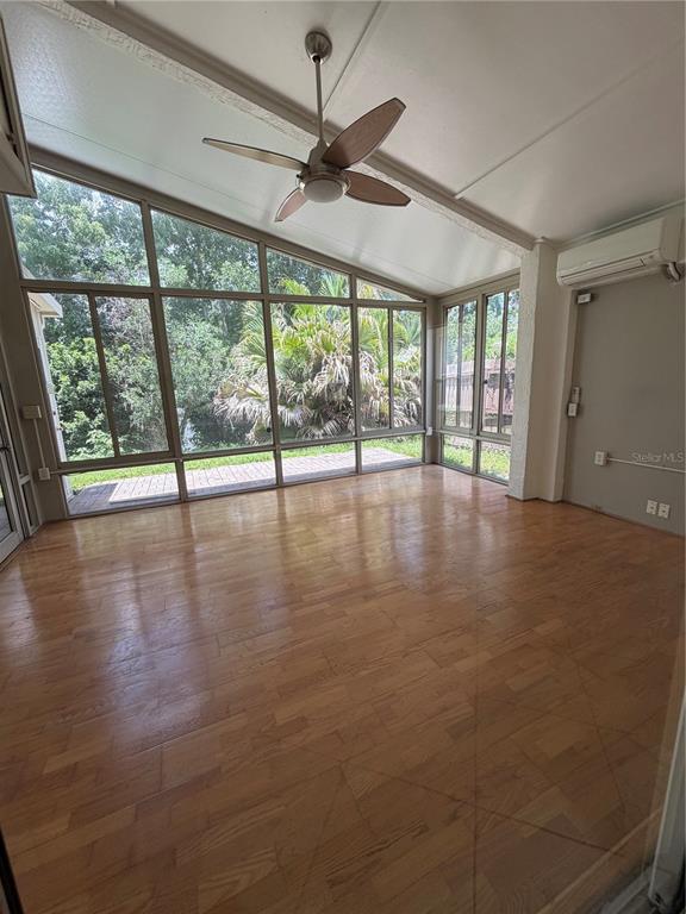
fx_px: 370
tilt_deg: -10.8
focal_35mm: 14
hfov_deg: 85.7
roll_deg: +1.0
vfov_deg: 102.1
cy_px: 457
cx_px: 343
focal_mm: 2.22
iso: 80
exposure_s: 1/121
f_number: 2.2
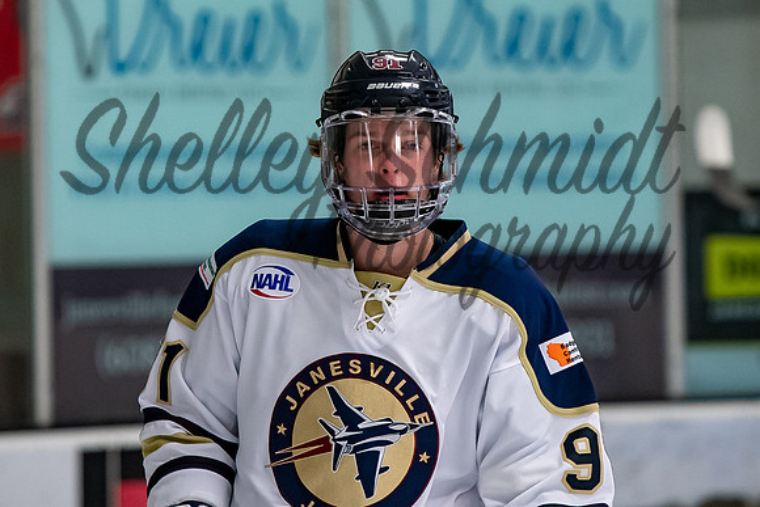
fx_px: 9365
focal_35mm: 444
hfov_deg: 4.6
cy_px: 148
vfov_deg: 3.1
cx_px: 382
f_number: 3.2
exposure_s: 1/800
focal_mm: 195
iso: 2000
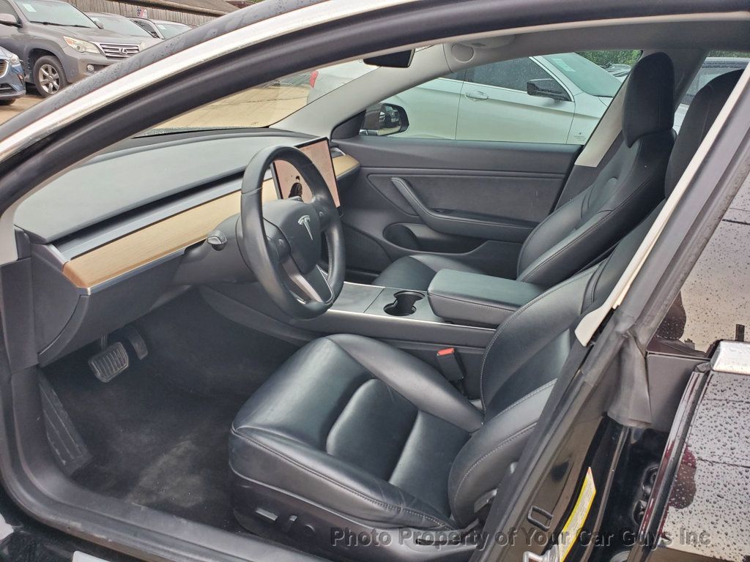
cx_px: 375
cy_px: 281
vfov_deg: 53.1
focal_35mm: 26
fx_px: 563
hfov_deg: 67.3
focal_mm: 4.3
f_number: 2.4
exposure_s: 1/72
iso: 160
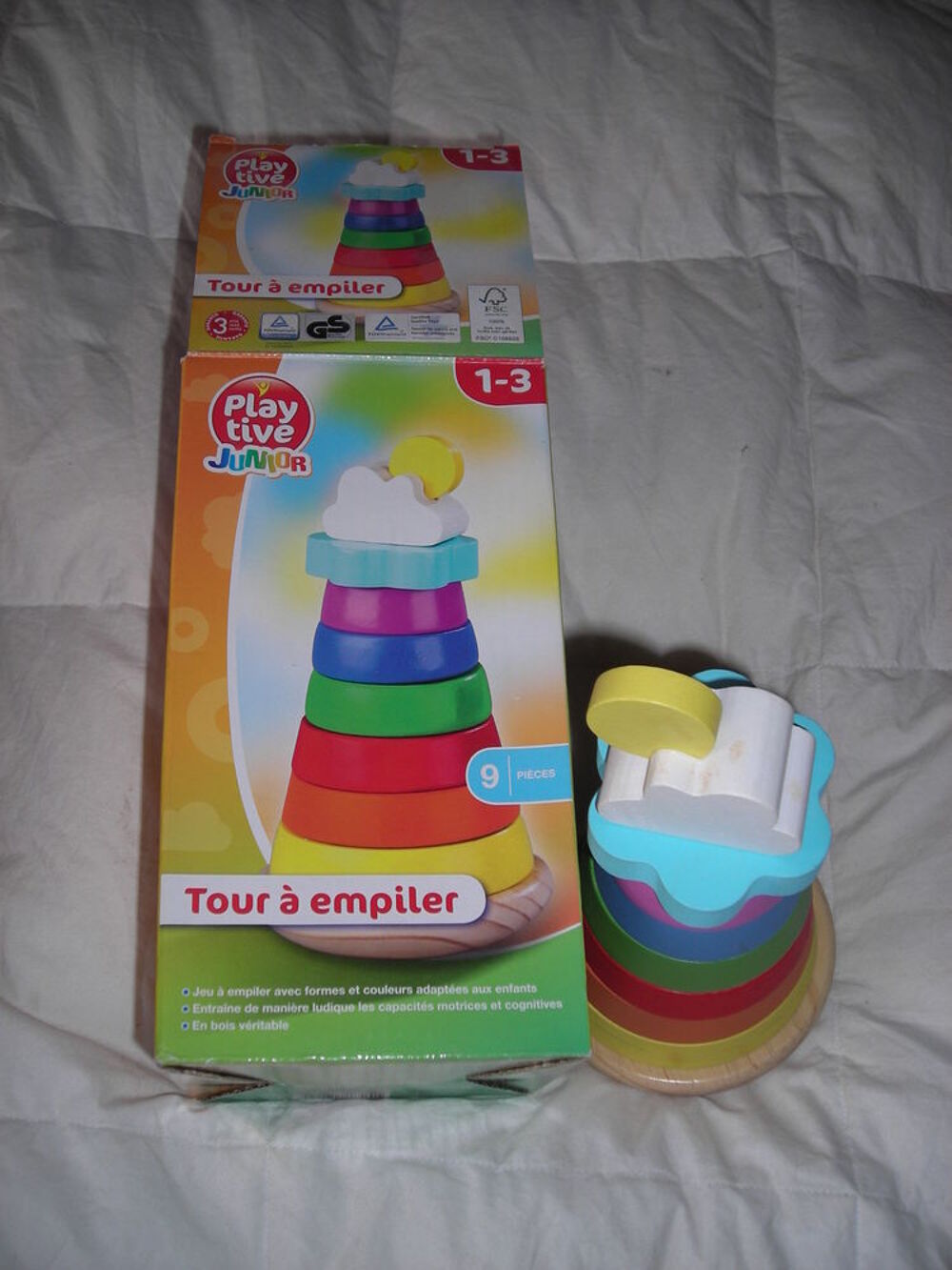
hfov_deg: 37.7
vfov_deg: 49.0
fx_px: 1393
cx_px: 476
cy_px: 635
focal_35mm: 38
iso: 50
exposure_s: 1/60
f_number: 3.2
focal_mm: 6.3
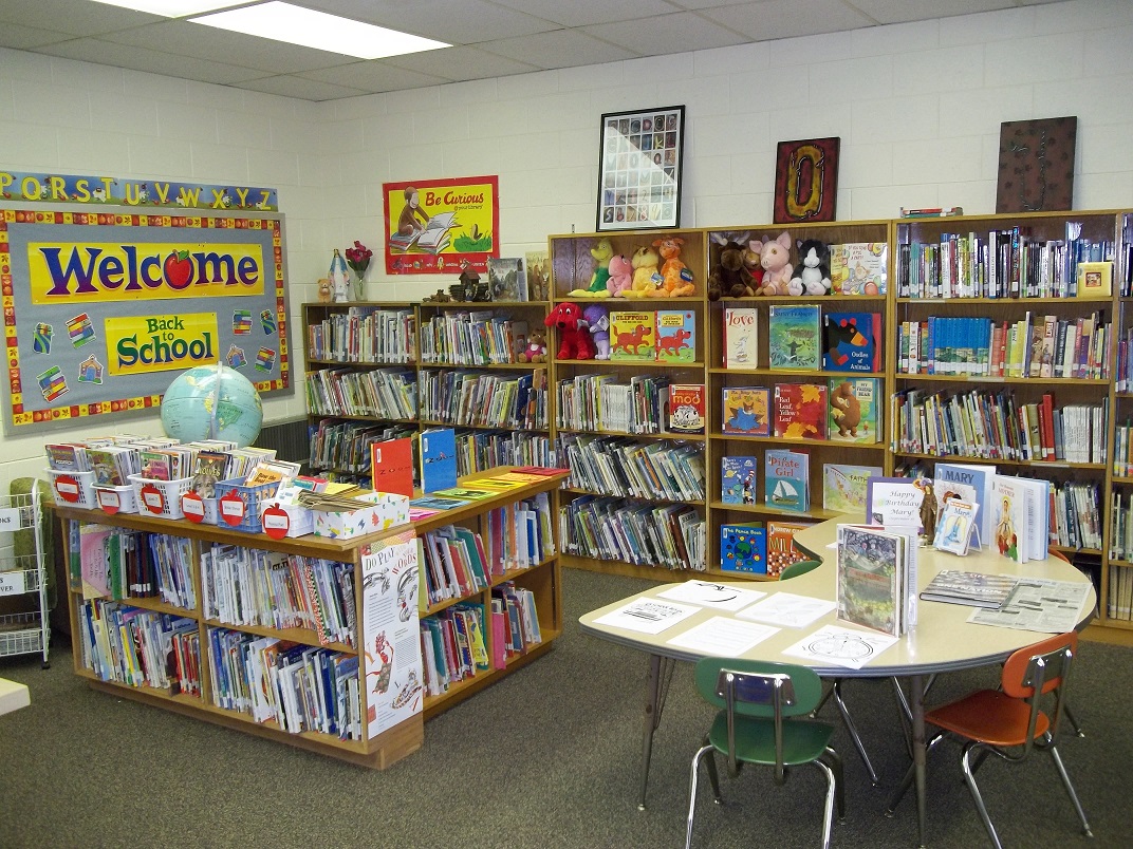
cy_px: 424
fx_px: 1047
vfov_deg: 44.2
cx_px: 566
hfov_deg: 56.8
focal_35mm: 32
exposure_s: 1/30
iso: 160
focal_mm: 5.7
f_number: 2.9
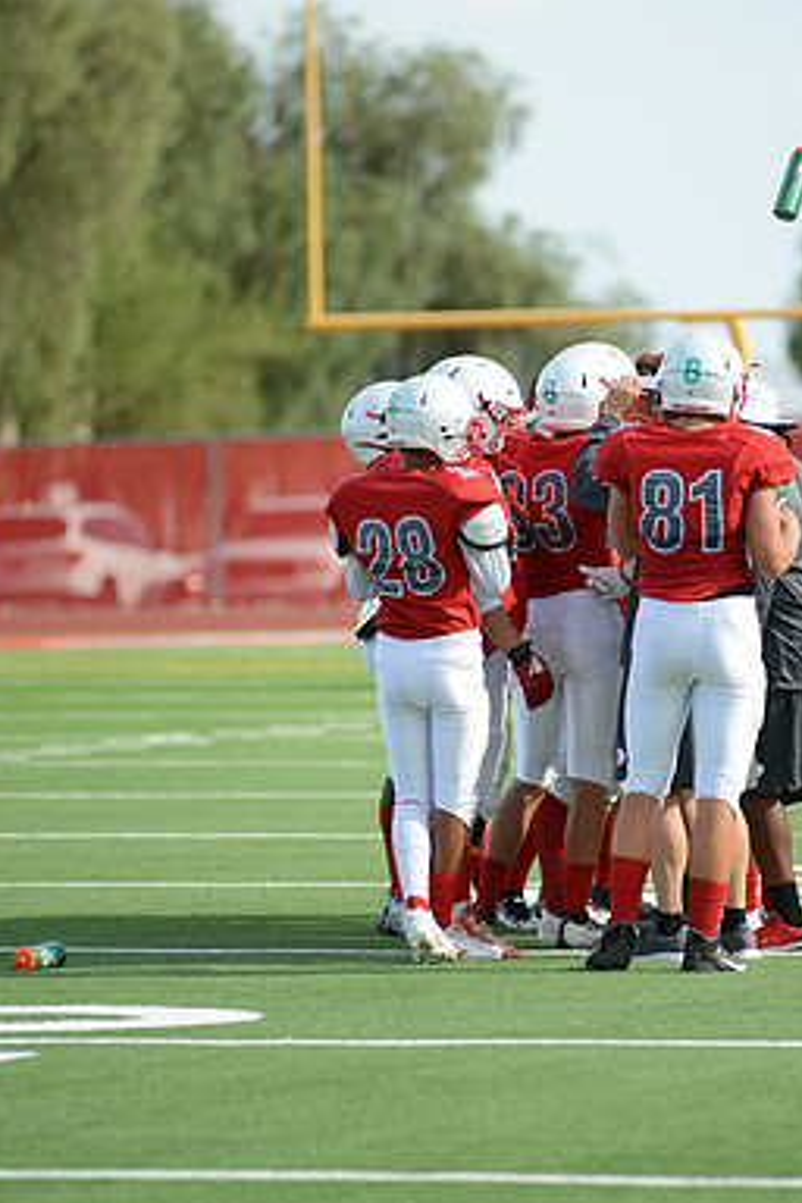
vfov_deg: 6.8
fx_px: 10091
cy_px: 603
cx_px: 573
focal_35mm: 302
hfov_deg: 4.5
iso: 500
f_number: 2.8
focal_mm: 200
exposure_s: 1/4000
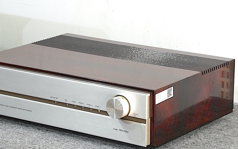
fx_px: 967
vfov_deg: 8.8
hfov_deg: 14.0
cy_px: 82
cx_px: 105
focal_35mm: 149
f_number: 5.1
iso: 200
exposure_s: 1/13
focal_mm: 20.6
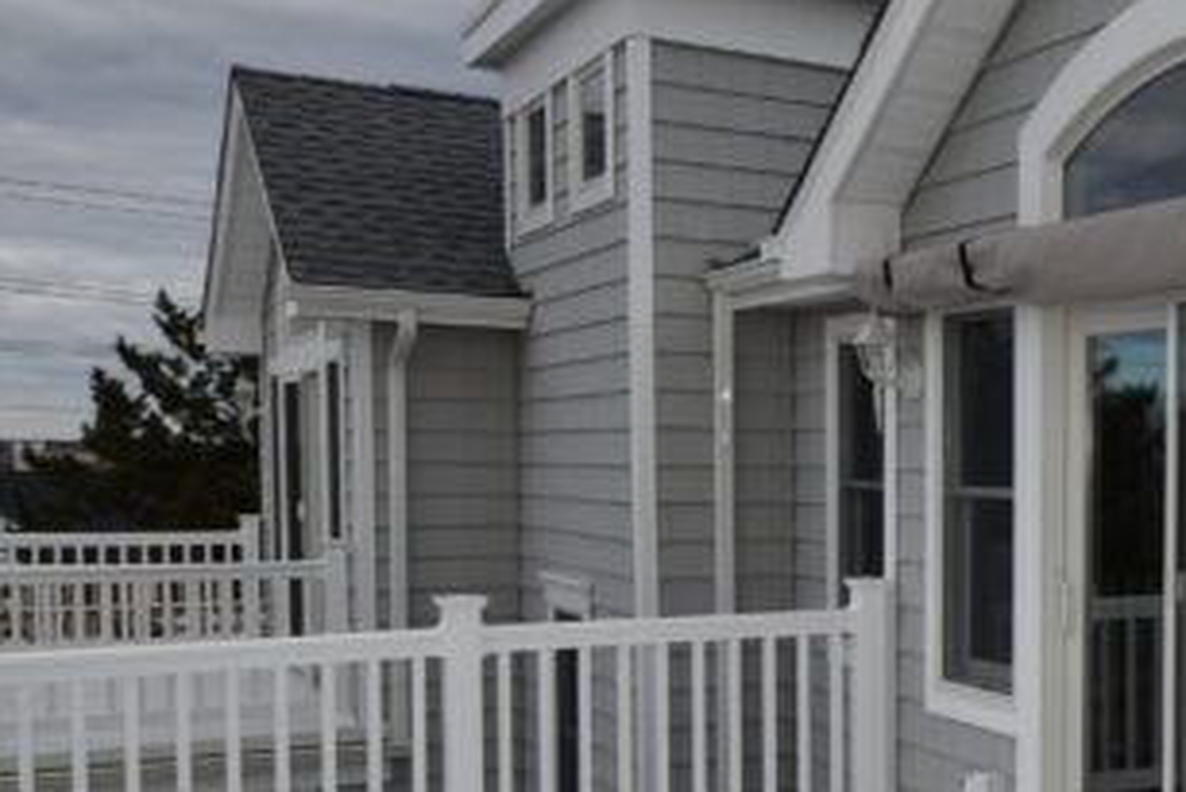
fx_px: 1648
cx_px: 1290
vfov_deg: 26.7
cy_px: 574
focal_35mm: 50
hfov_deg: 34.4
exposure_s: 1/200
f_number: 9
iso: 100
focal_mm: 10
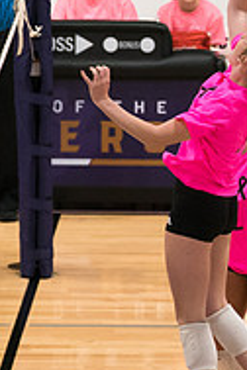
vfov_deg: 5.1
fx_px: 4127
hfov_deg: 3.4
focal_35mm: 401
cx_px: 234
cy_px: 155
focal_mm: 83
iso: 3200
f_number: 2.8
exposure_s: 1/1000
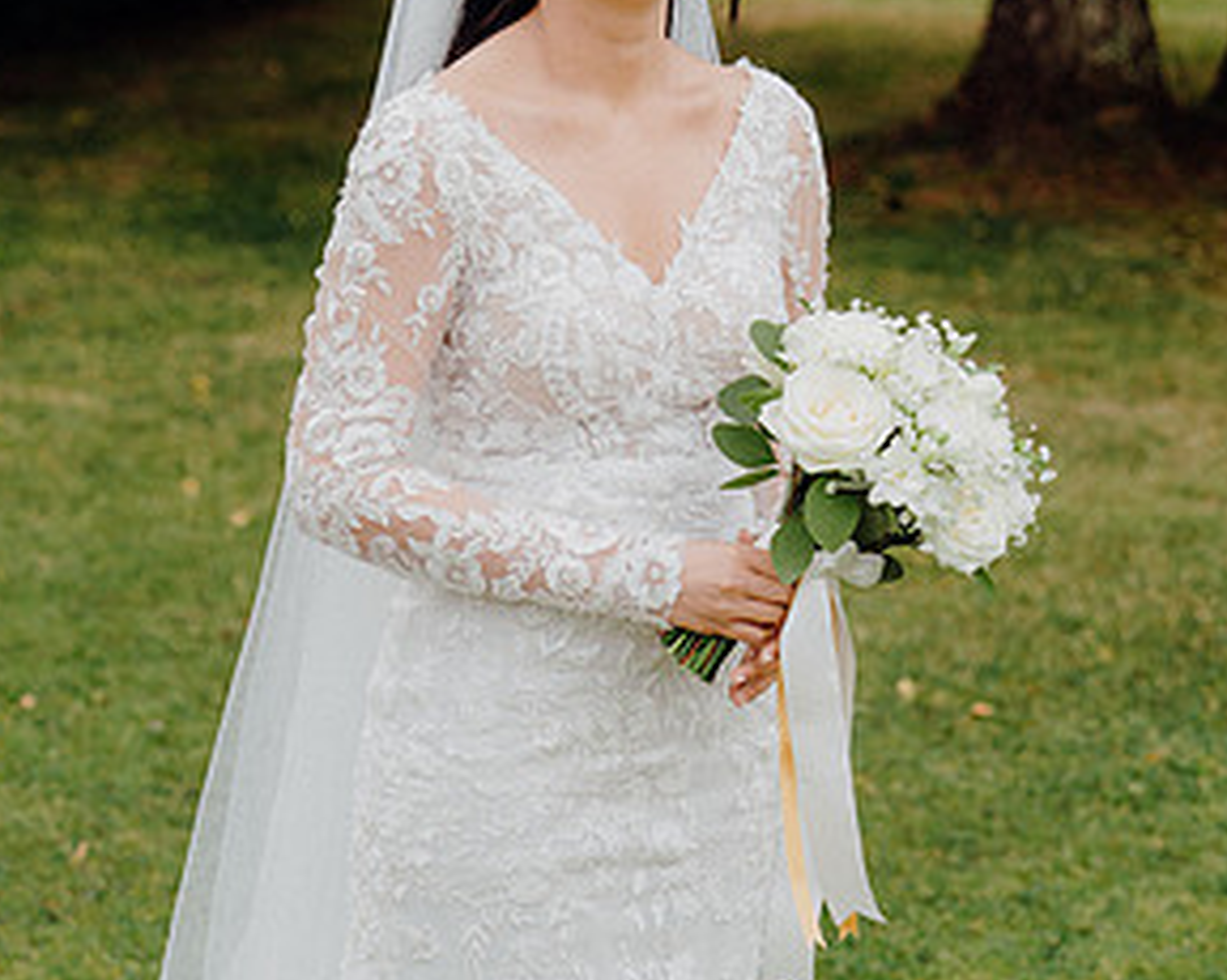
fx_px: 5589
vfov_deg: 10.0
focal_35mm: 154
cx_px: 609
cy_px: 486
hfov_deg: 12.5
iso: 125
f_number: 3.5
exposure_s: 1/1000
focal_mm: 70
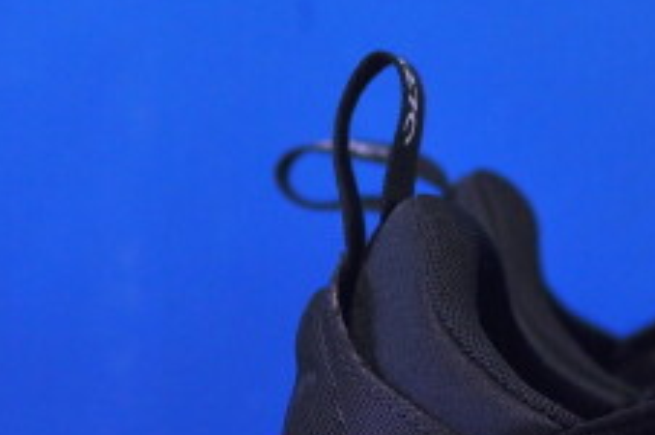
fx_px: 4815
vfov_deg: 5.2
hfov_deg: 7.6
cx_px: 997
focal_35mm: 265
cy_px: 390
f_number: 2.8
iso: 250
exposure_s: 1/320
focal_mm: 50
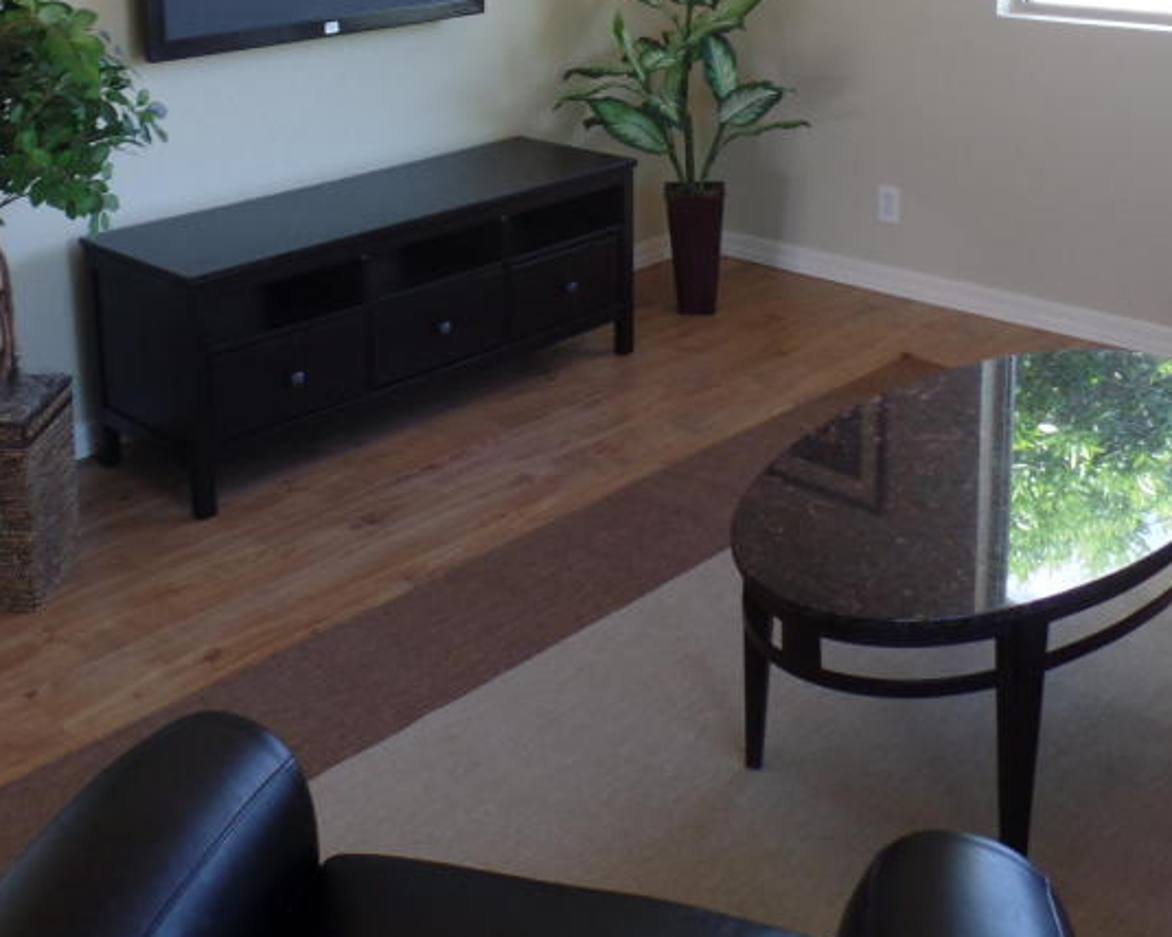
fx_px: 1492
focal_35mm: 43
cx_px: 449
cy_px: 125
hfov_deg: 42.6
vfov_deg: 33.4
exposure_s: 1/45
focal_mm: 4.1
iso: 120
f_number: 2.8
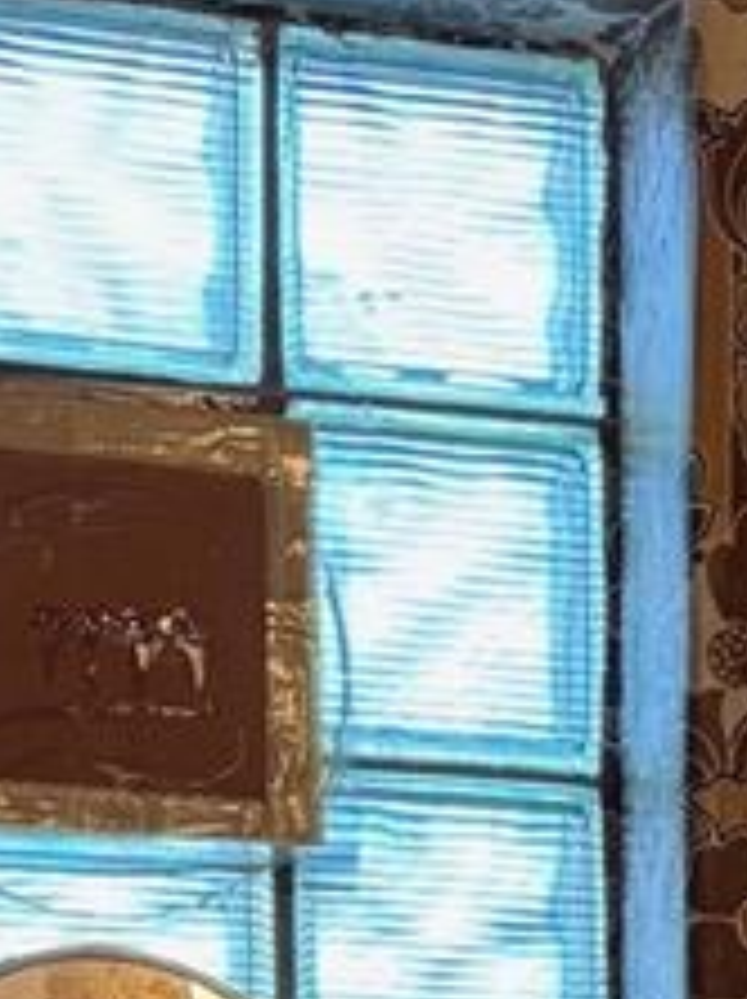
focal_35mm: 130
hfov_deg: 11.1
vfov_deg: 13.3
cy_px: 1930
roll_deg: -1.5
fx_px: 3748
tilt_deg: -11.3
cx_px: 1004
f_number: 1.78
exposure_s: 1/60
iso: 200
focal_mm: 6.76
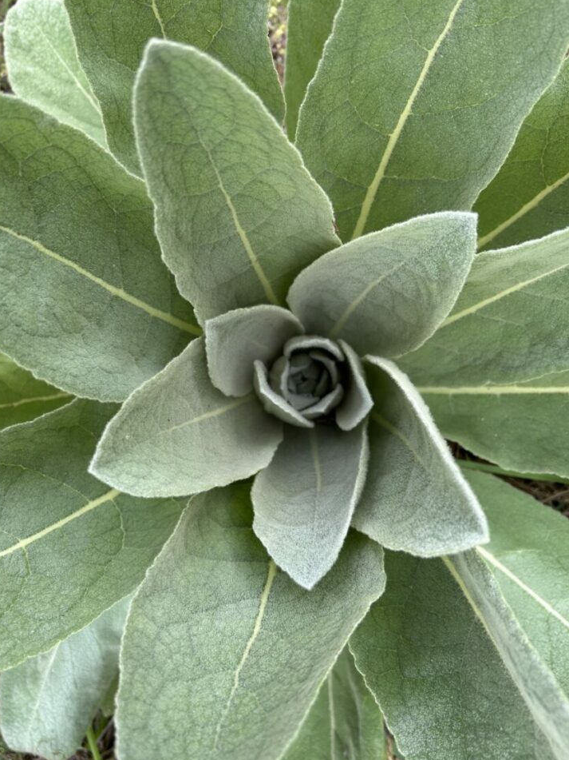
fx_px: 614
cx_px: 263
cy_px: 380
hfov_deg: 49.7
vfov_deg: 63.5
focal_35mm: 28
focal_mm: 5.7
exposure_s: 1/262
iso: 40
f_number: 1.5
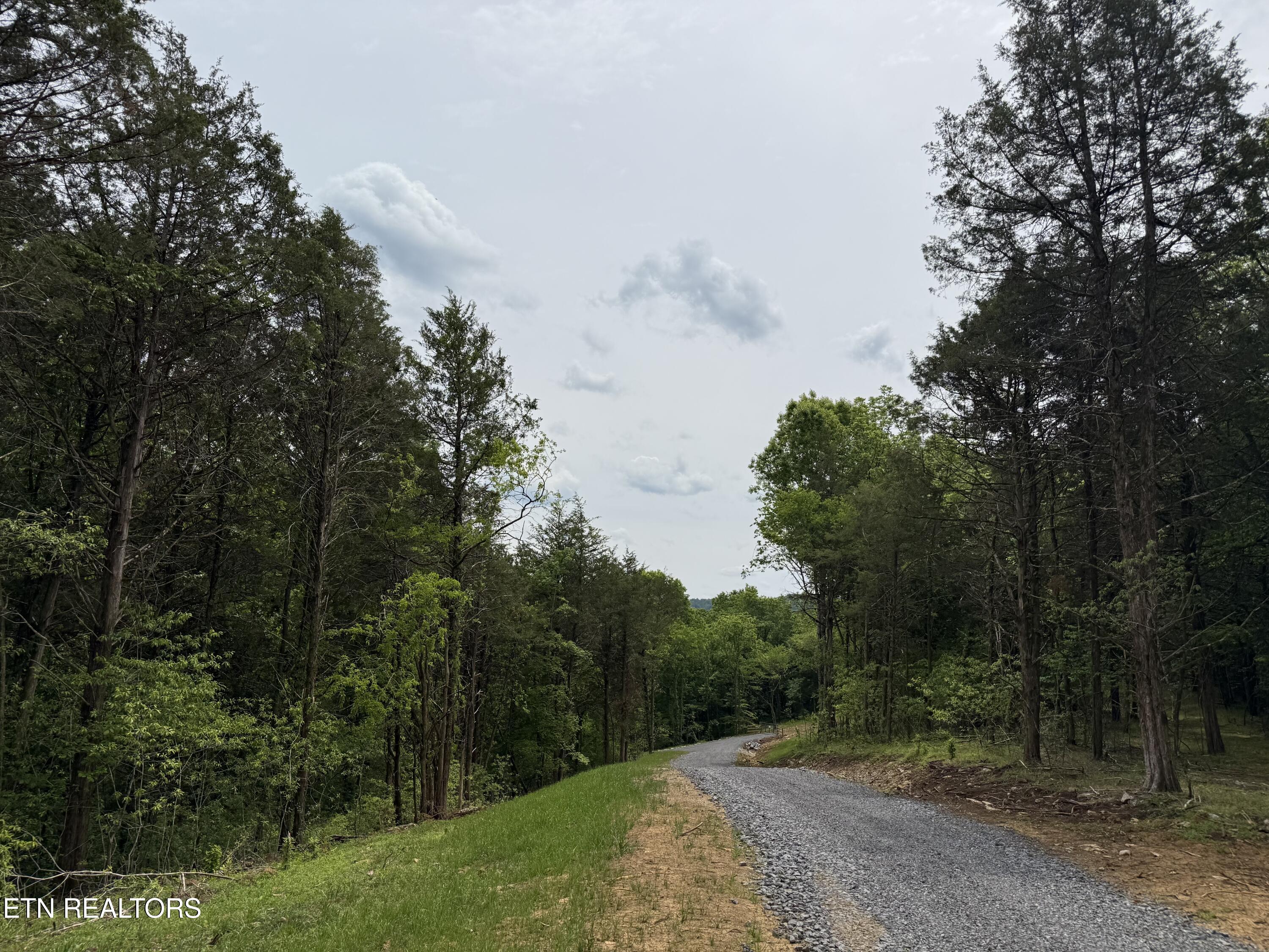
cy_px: 476
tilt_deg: +9.4
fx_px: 880
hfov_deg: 71.6
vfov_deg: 56.8
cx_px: 634
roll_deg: -1.7
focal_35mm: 24
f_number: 1.78
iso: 80
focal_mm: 6.76
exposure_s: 1/10309
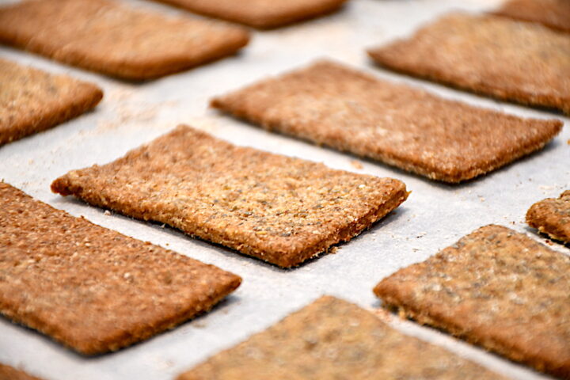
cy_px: 190
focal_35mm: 210
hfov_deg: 9.8
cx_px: 285
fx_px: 3325
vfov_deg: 6.5
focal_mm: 140
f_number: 5.6
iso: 900
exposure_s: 1/60
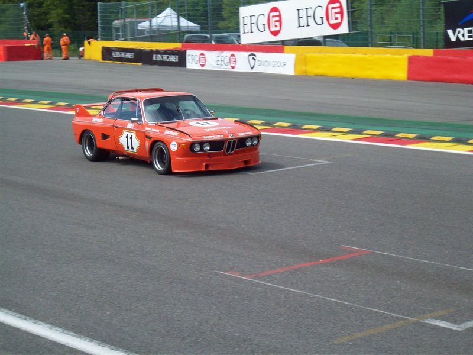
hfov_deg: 21.3
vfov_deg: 16.1
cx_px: 236
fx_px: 1257
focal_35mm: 92
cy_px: 178
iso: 80
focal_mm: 15.3
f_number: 4.7
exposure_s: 1/540
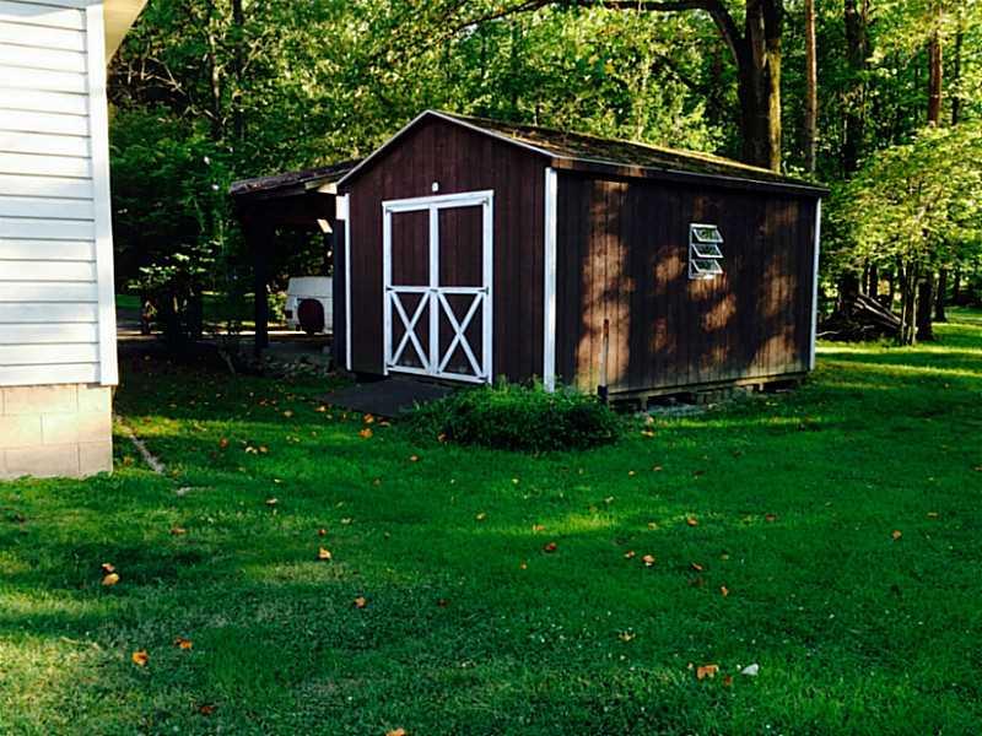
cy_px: 368
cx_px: 491
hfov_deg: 55.4
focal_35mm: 33
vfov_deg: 42.9
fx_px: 936
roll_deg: -1.2
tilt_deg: -2.5
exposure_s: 1/120
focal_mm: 4.12
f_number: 2.4
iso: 80
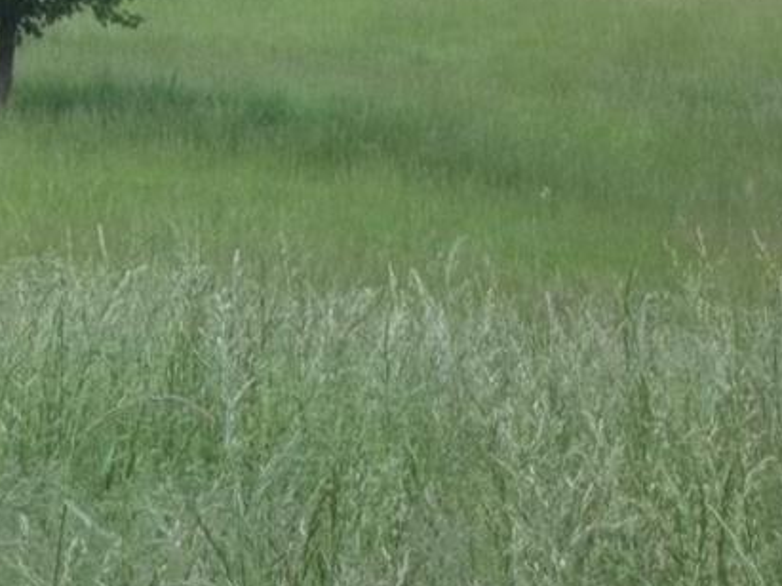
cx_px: -91
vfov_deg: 6.2
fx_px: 5398
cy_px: 139
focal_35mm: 239
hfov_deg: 8.2
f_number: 5.2
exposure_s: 1/100
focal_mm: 17.1
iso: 64
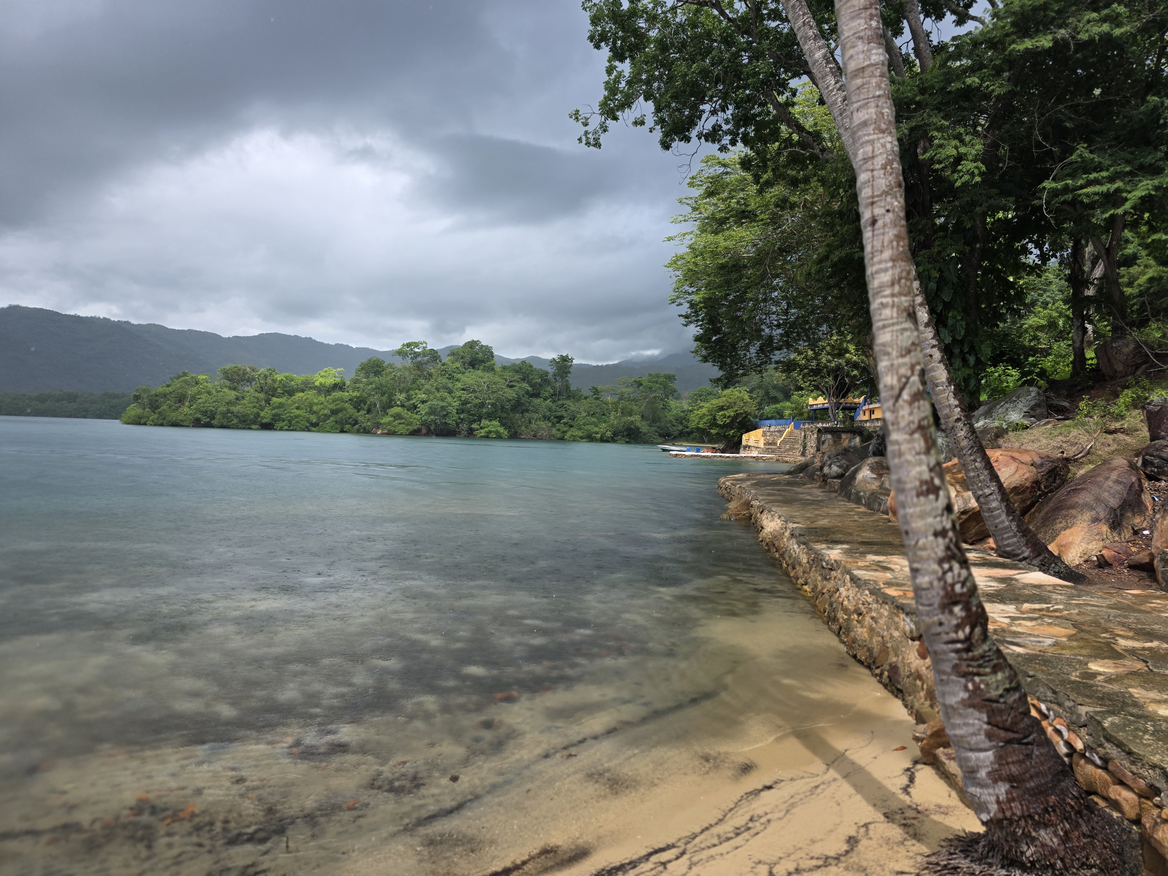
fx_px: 776
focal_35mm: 23
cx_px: 584
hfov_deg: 73.9
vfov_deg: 58.9
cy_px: 438
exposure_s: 1/3474
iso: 80
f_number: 1.7
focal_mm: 6.3
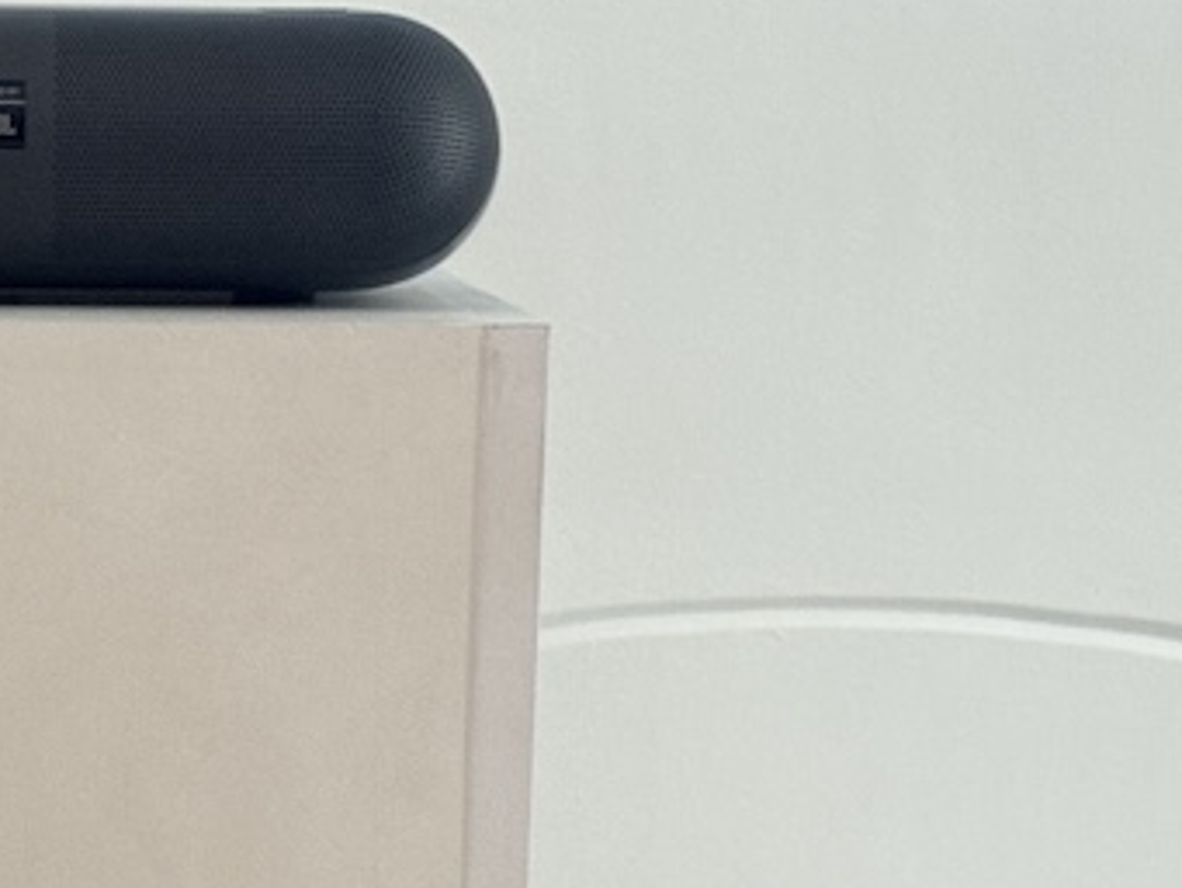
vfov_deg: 9.6
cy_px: 1162
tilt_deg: -11.8
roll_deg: -0.2
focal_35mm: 152
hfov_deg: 12.8
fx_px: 5192
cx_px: -111
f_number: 1.78
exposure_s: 1/40
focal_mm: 6.76
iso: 250
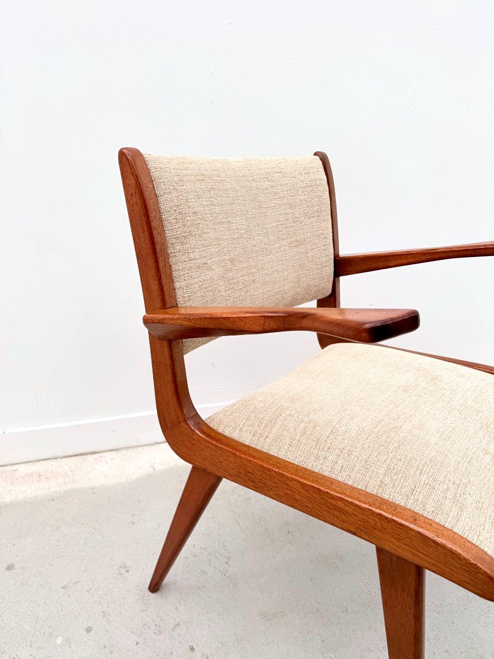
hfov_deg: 56.8
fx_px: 457
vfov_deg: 71.6
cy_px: 330
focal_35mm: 24
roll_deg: -3.7
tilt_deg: -22.3
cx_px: 247
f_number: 1.78
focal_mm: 6.76
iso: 80
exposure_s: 1/772
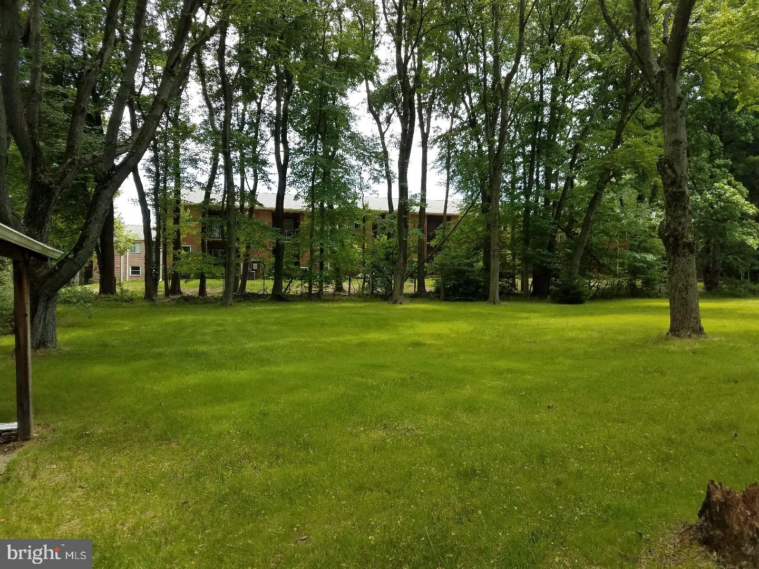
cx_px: 380
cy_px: 284
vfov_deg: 53.1
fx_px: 570
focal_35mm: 26
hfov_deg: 67.3
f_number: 1.7
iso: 40
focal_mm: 4.2
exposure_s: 1/458
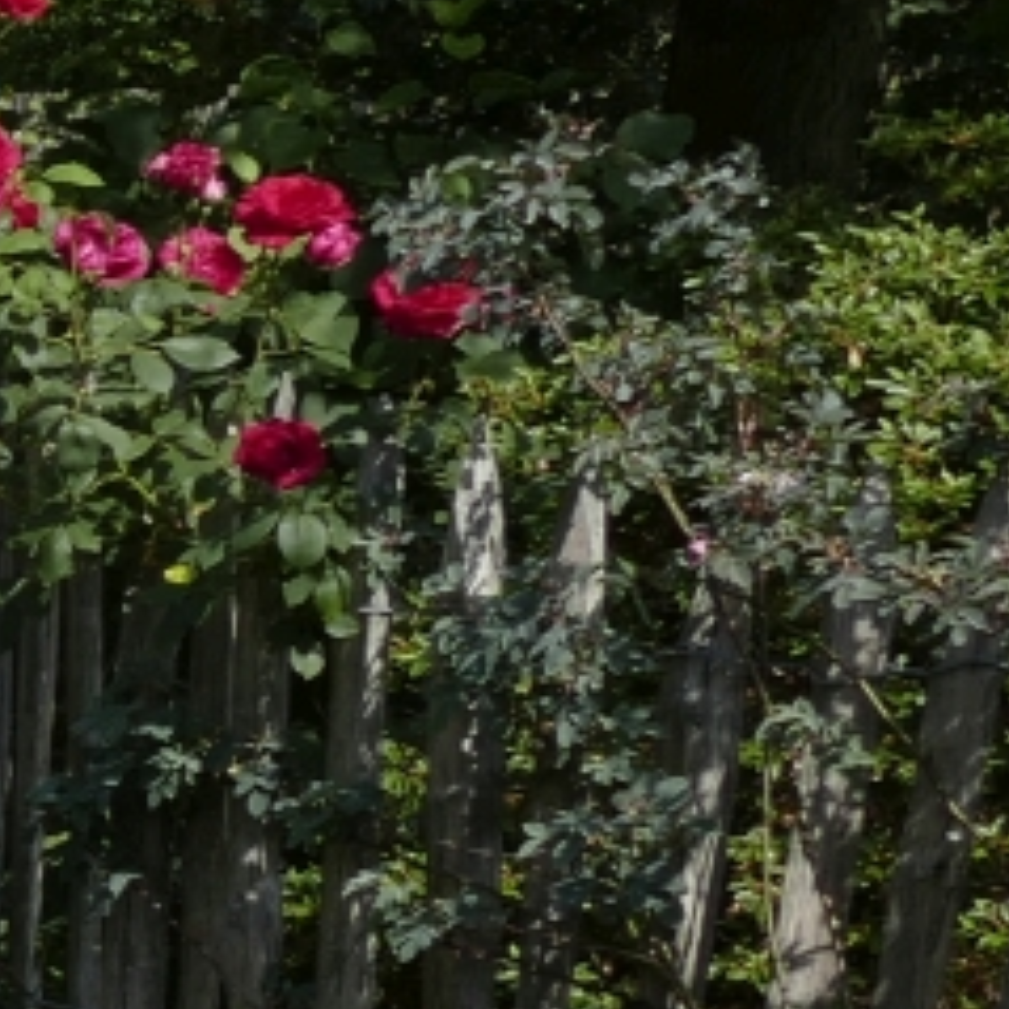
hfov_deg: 9.6
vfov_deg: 12.1
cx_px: -1972
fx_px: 4683
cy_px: 1028
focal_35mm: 142
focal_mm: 9.12
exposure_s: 1/1300
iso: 125
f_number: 2.8
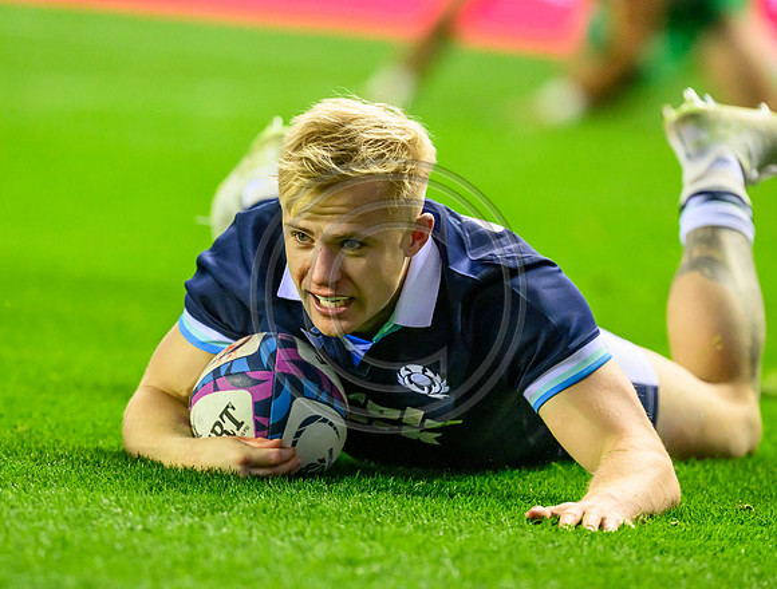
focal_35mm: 436
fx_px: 9825
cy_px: 294
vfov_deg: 3.4
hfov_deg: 4.5
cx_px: 335
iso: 12800
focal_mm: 400
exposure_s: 1/1000
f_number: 4
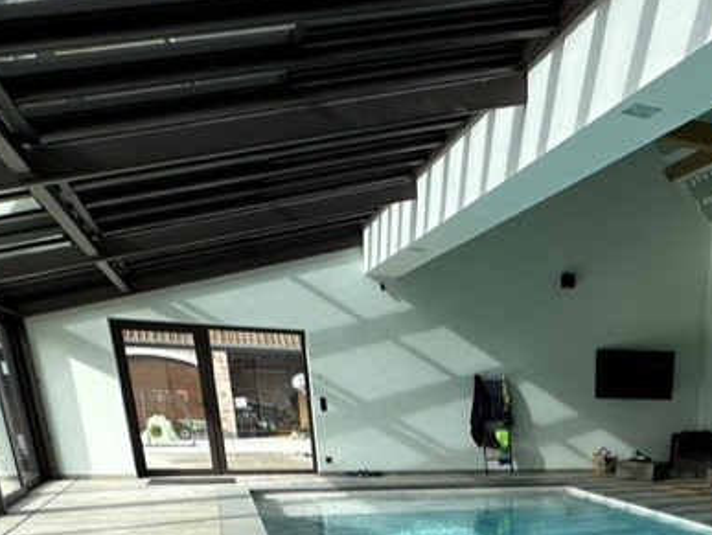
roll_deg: -1.1
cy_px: 698
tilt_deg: -19.7
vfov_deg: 30.4
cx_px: 592
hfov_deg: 46.8
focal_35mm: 37
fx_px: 762
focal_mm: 2.22
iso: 40
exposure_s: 1/520
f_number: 2.2
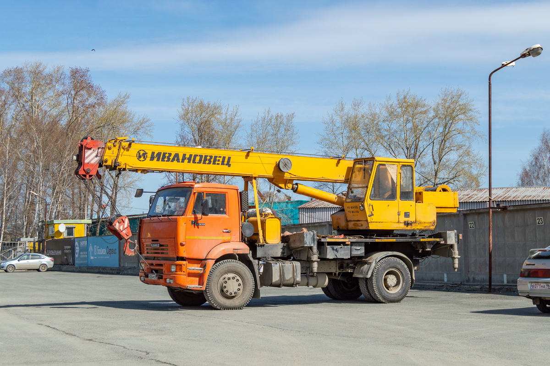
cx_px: 275
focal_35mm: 52
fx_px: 801
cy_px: 183
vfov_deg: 25.7
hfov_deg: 37.9
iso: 100
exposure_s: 1/500
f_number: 7.1
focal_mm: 35
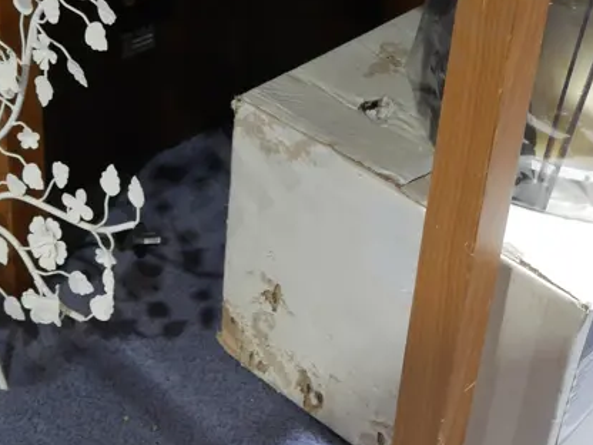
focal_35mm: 69
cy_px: 42
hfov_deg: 27.8
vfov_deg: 20.9
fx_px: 1182
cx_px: 435
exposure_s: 1/60
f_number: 3.5
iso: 500
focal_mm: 14
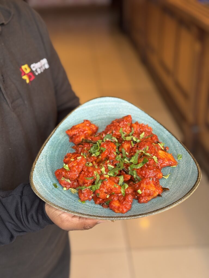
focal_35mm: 48
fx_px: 386
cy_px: 139
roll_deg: -0.3
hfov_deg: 30.3
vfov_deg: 39.7
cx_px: 104
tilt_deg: -26.8
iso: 80
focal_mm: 6.76
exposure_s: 1/50
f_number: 1.78
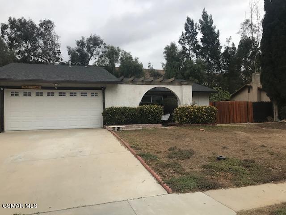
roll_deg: +1.8
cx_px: 143
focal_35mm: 28
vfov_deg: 49.7
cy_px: 108
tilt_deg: +3.9
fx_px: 231
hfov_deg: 63.4
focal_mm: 3.99
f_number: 1.8
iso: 20
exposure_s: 1/1277
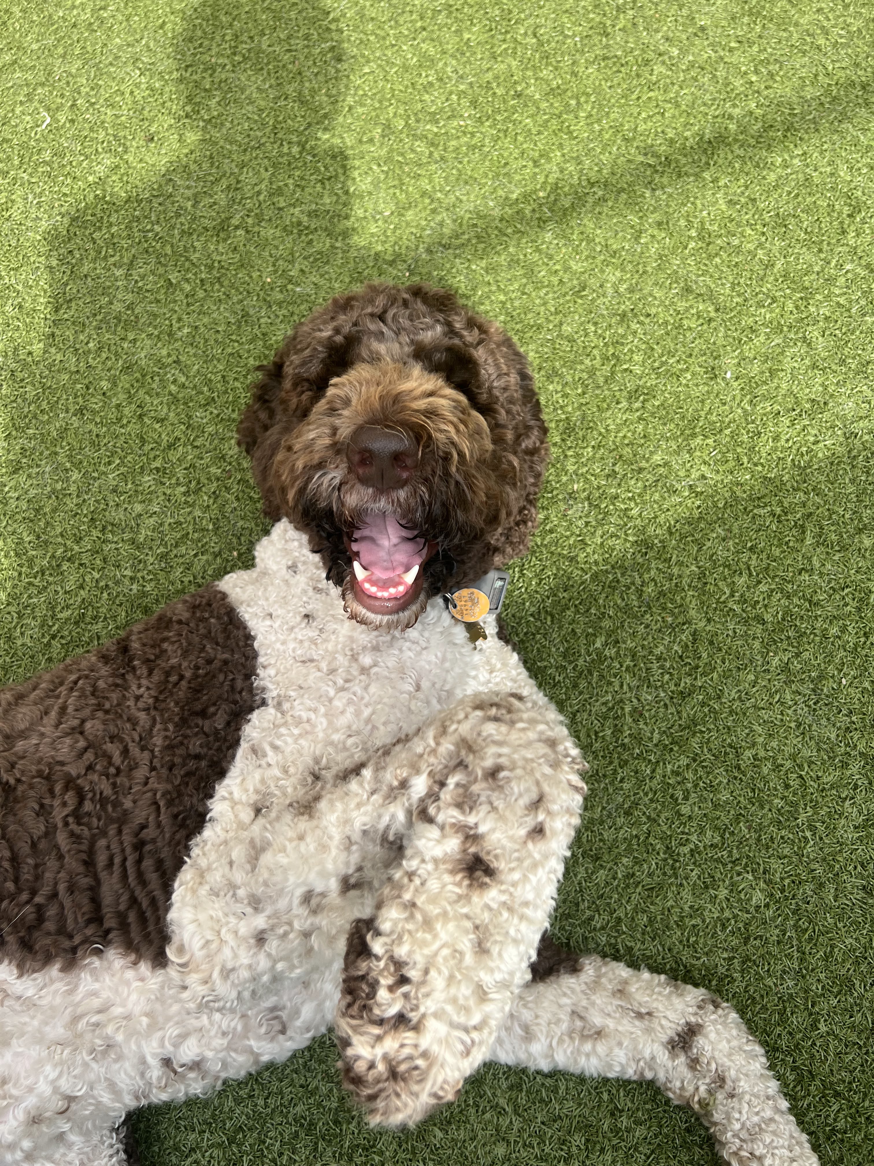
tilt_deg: -75.2
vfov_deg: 67.3
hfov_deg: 53.1
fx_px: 875
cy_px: 583
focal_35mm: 26
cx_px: 437
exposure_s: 1/1344
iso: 50
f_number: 1.5
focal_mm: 5.7
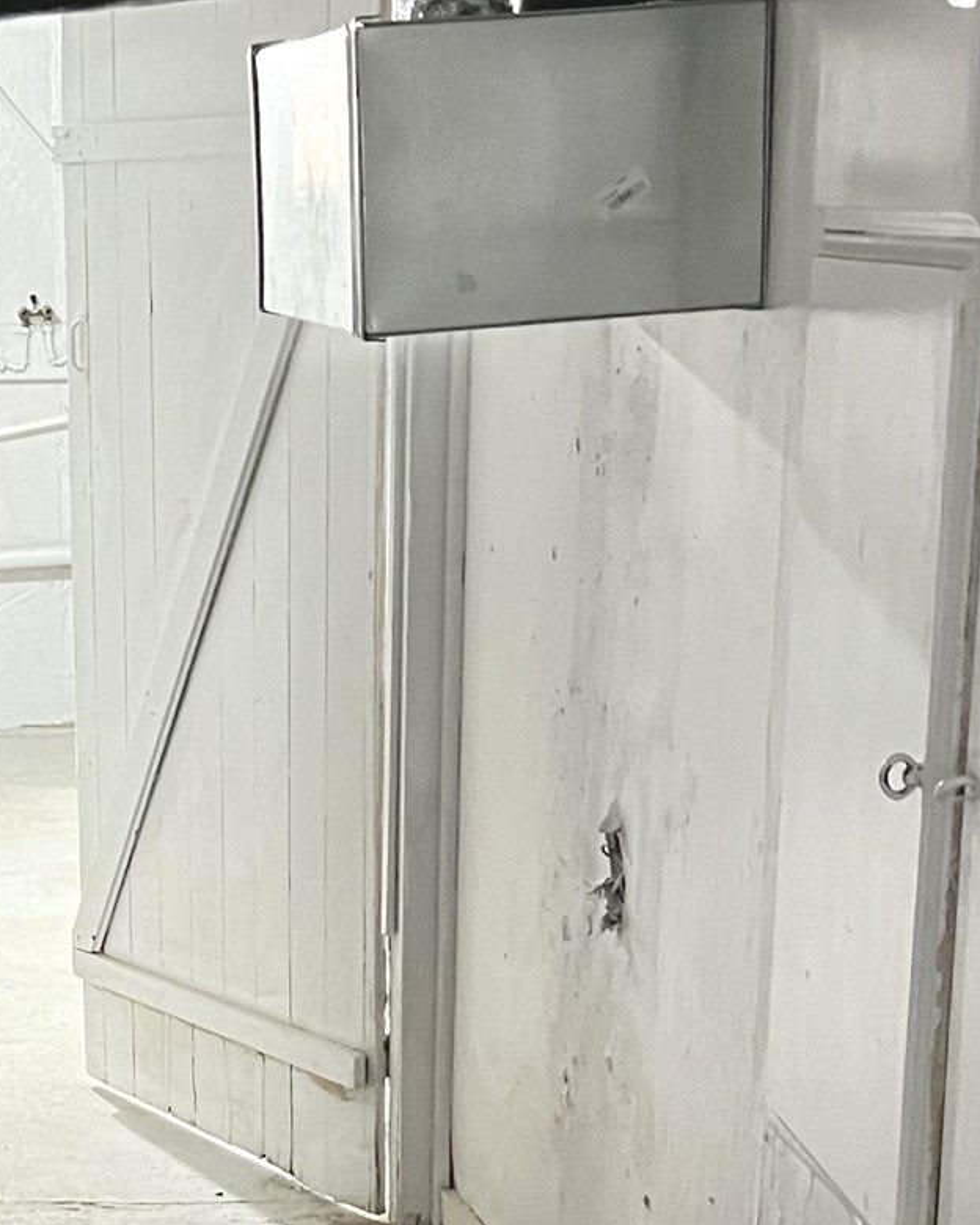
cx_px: 64
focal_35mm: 75
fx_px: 2719
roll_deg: +3.1
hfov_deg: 20.0
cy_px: 978
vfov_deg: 25.0
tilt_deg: -16.9
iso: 500
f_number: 1.5
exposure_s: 1/40
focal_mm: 5.7
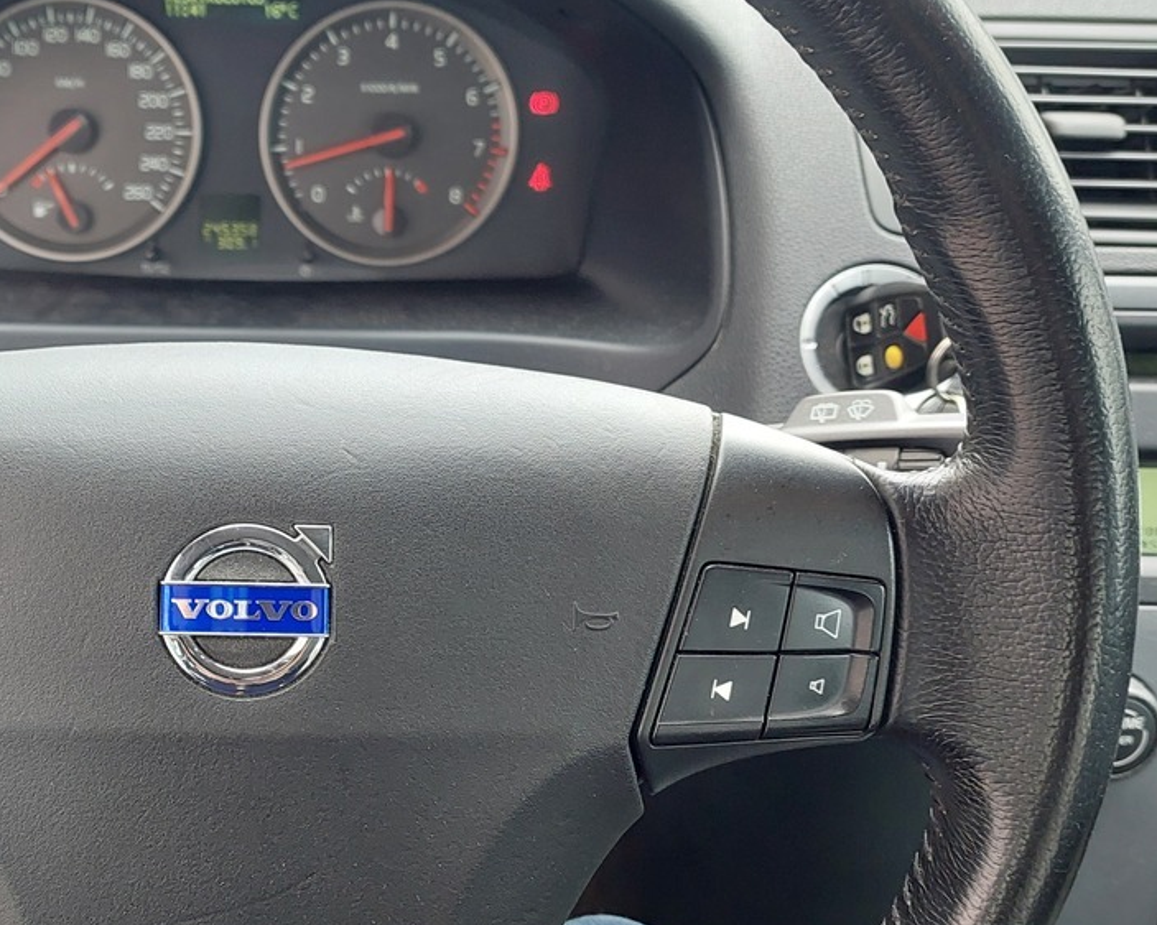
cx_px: 276
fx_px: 1712
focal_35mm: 50
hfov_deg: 36.4
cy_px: 540
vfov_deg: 30.2
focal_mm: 5.23
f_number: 1.8
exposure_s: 1/50
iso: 100
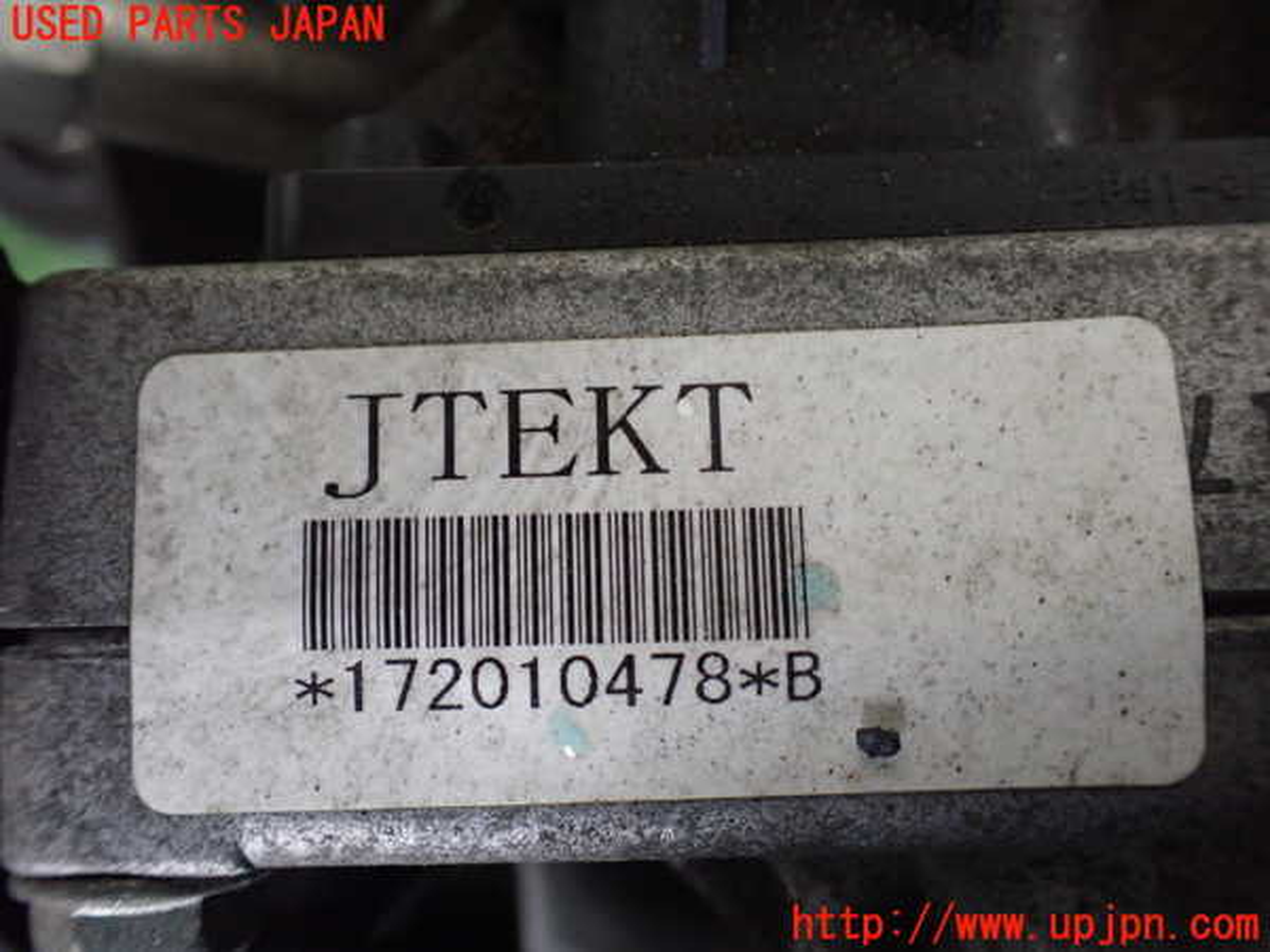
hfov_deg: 60.0
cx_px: 635
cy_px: 476
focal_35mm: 30
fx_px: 1101
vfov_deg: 46.8
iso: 640
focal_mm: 5.4
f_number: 2.3
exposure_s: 1/125
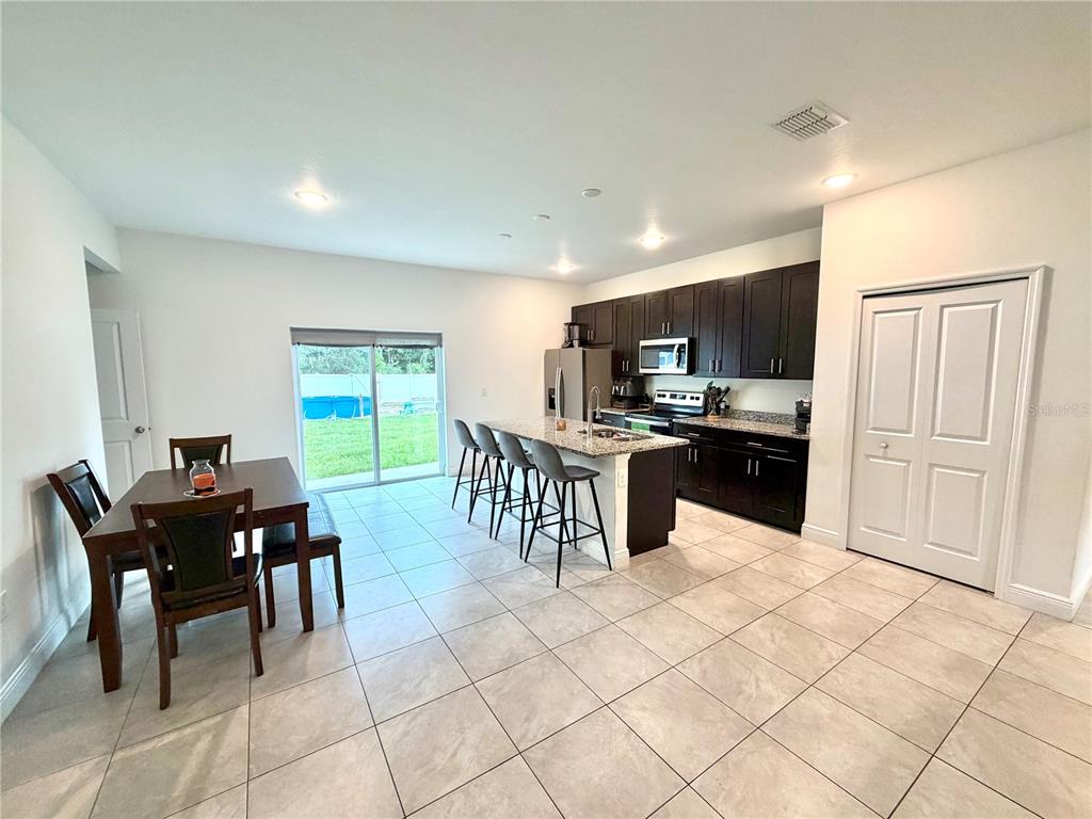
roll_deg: +0.0
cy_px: 410
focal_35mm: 14
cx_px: 546
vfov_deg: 85.7
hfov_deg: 102.1
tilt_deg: -5.1
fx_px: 442
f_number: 2.2
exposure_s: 1/60
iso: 200
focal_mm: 2.22
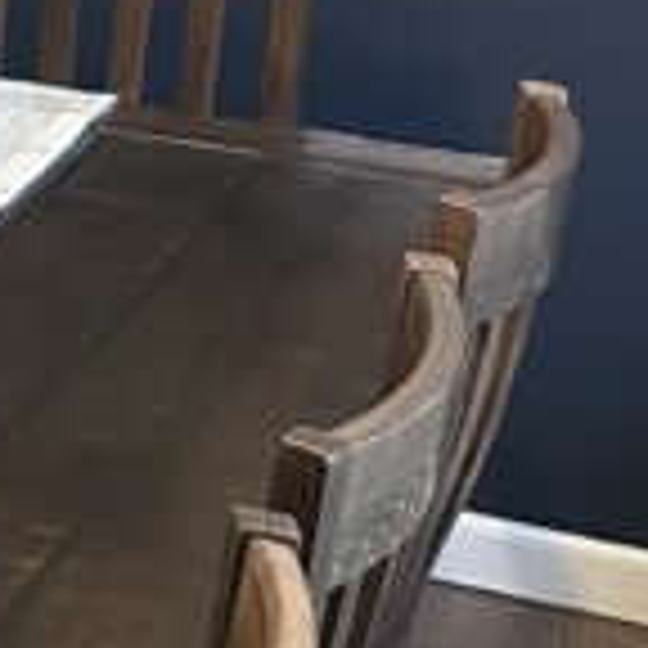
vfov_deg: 11.1
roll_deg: -0.2
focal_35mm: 151
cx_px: -1287
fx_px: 3198
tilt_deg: -7.3
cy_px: -351
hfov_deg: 9.3
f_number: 1.78
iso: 250
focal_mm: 6.86
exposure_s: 1/60
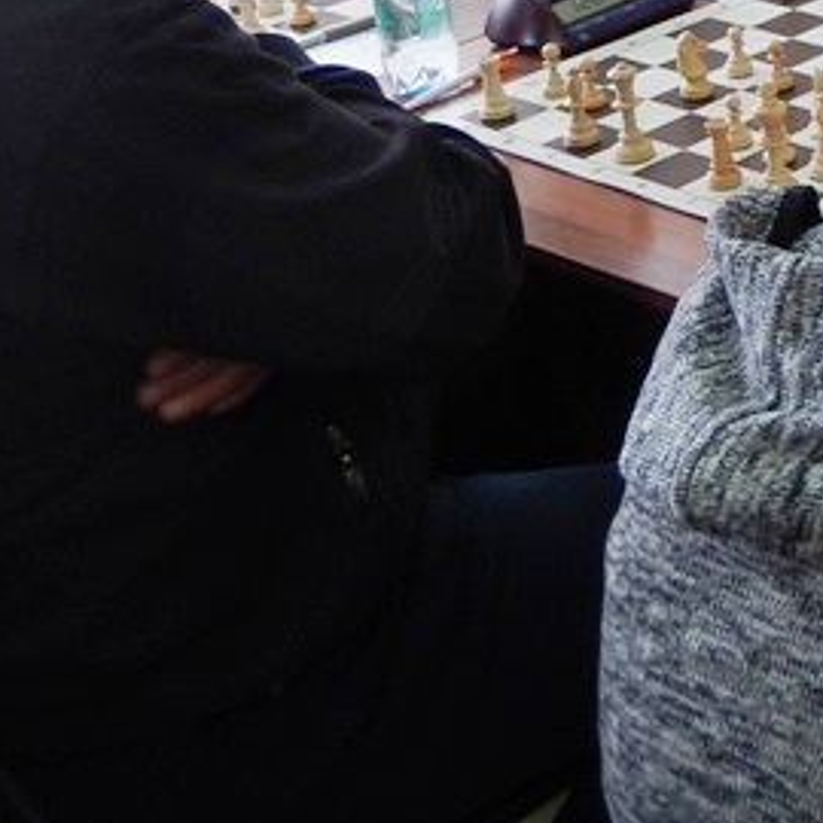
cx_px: 1239
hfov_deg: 19.0
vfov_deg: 20.5
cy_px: -110
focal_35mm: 80
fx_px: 2152
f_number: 3.4
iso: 220
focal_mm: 4.5
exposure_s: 1/30
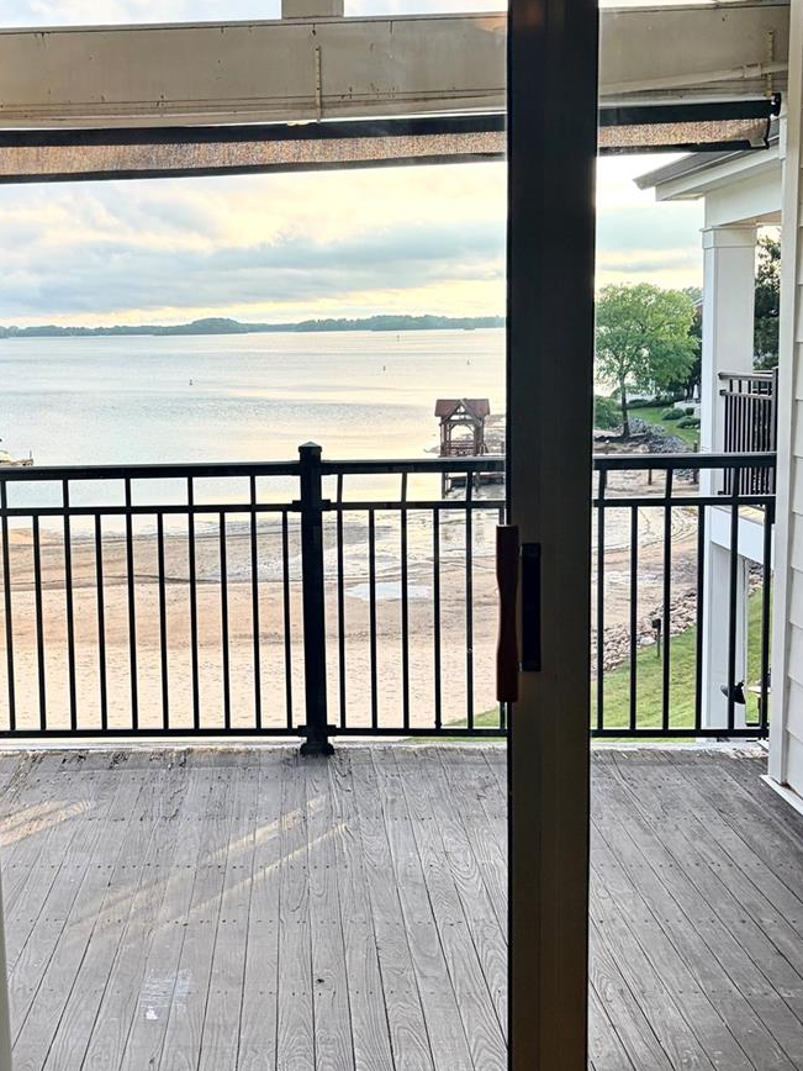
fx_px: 1423
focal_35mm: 46
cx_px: 208
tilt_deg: -8.6
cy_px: 505
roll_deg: +3.0
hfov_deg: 31.0
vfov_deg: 41.2
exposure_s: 1/419
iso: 50
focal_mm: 5.96
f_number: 1.6
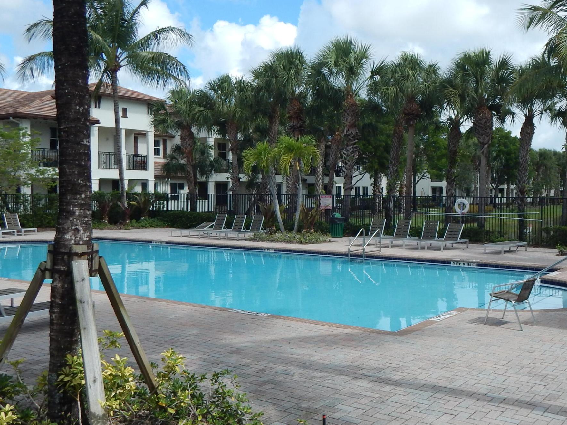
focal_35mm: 36
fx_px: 590
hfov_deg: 50.2
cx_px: 390
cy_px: 209
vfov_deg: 39.7
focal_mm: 4
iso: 125
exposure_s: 1/500
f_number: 6
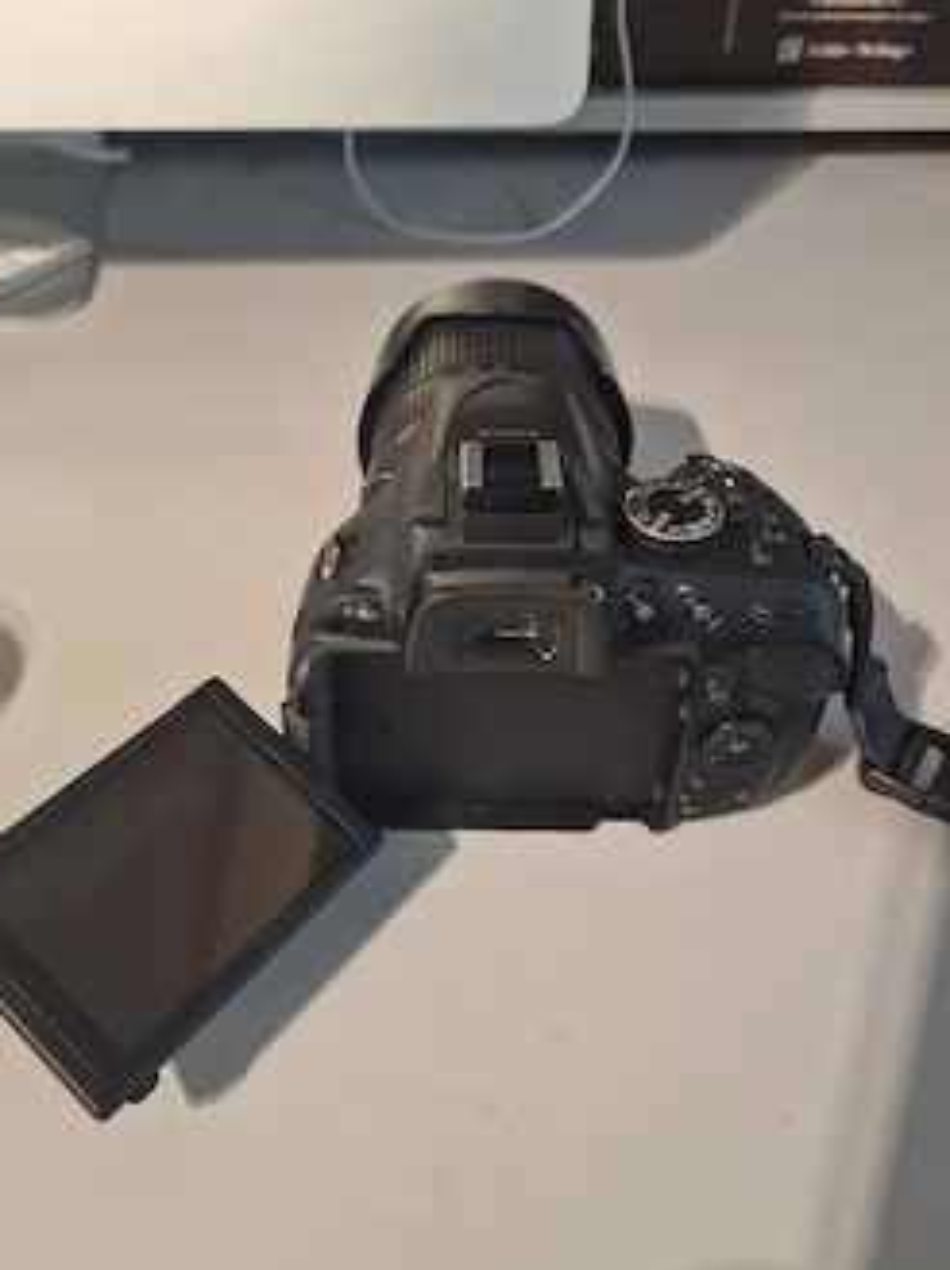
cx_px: 456
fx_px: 1027
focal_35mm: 28
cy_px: 610
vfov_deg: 63.5
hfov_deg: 49.6
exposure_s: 1/100
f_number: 1.8
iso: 100
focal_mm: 6.4
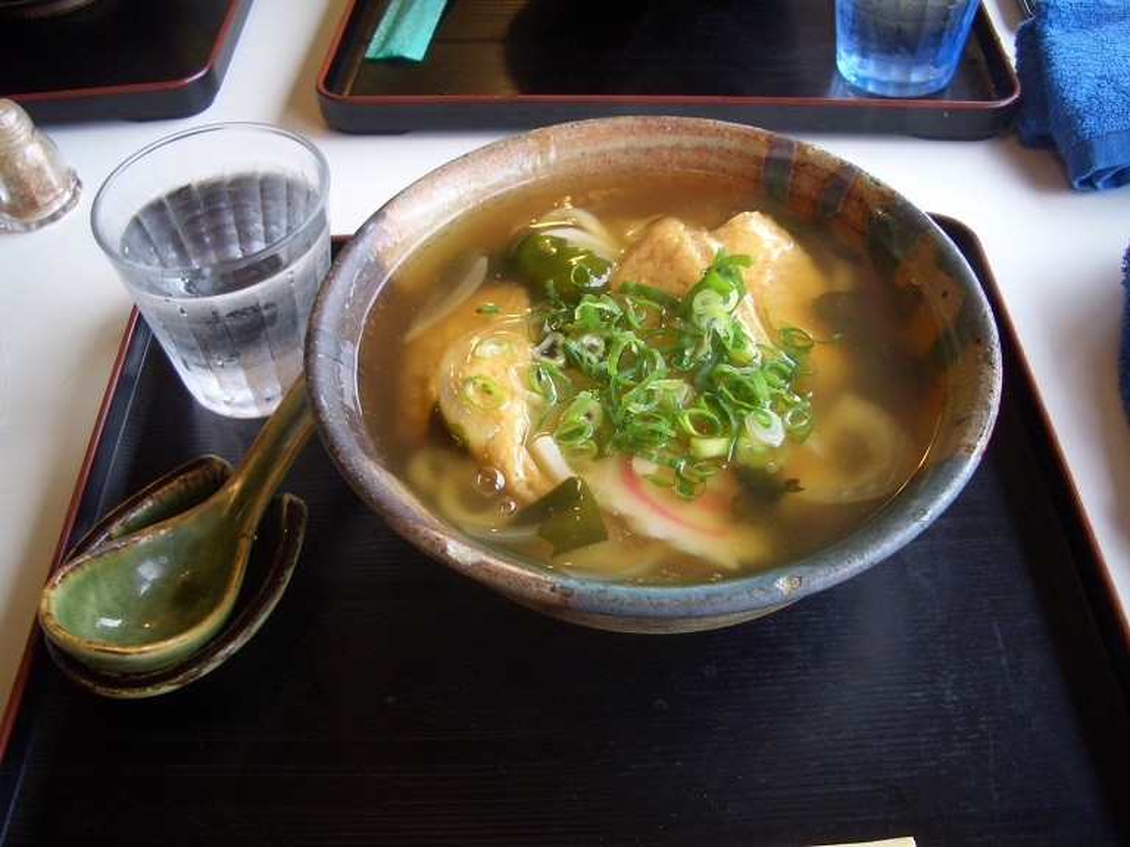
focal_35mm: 35
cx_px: 565
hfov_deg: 52.6
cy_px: 424
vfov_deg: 40.7
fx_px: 1143
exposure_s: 1/40
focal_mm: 5.8
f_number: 2.6
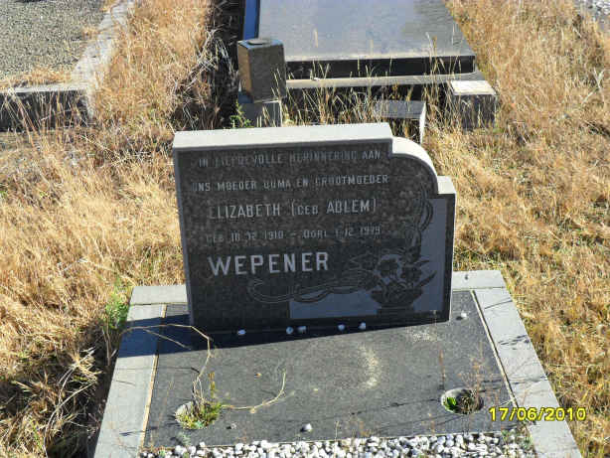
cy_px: 229
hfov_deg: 36.8
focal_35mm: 52
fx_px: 917
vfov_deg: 28.1
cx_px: 305
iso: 100
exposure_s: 1/250
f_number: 5
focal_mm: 9.3
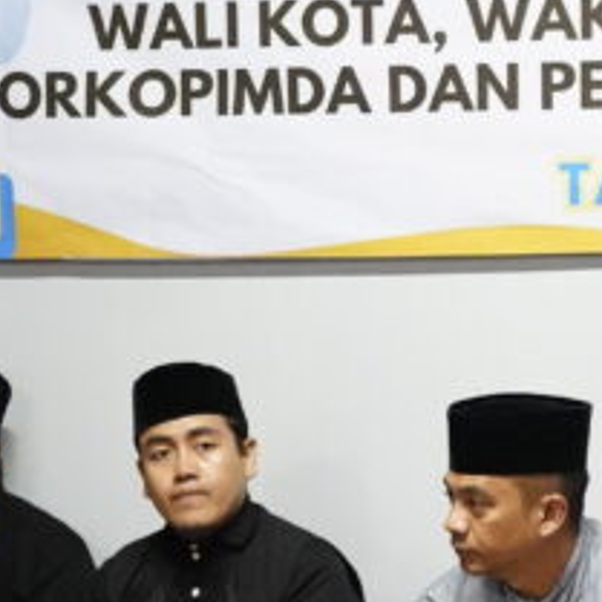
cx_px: 933
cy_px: 255
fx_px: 4427
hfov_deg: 7.6
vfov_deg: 7.8
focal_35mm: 225
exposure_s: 1/160
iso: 16000
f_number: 4
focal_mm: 54
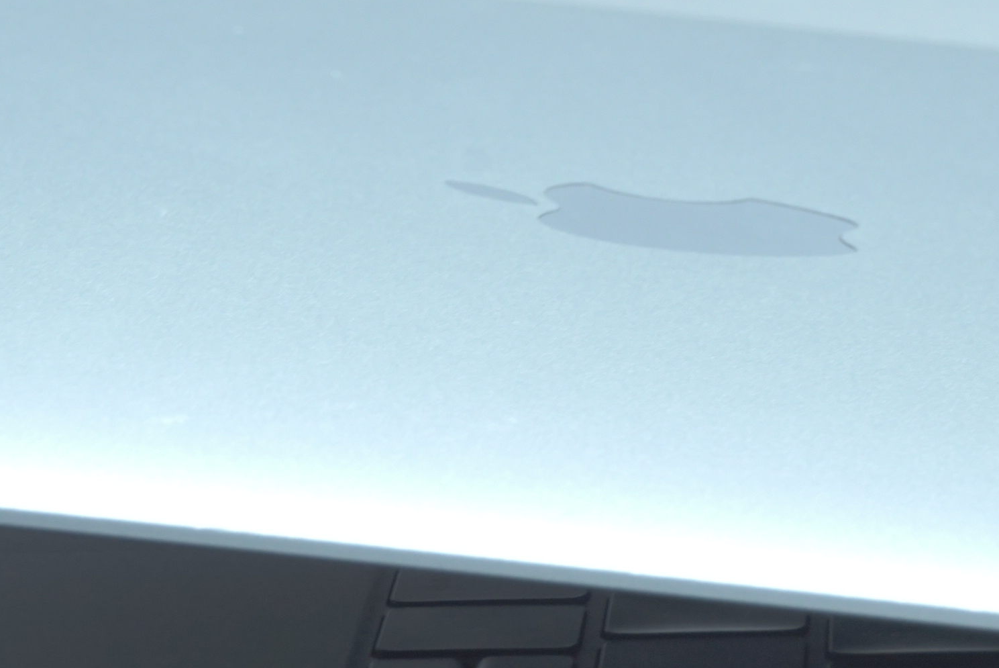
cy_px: 228
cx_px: 644
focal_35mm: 299
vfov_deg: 4.6
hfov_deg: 6.9
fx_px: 8303
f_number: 13
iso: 400
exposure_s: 1/30
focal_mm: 70
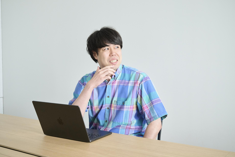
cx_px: 118
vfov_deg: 28.6
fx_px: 307
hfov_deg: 41.9
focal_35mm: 47
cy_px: 78
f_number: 4.5
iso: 1600
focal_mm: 47
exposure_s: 1/160
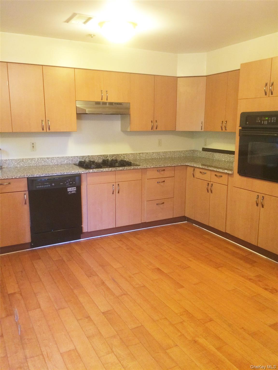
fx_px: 311
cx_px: 139
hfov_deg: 48.2
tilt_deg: -10.4
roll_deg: +0.7
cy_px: 185
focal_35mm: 29
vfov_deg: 61.7
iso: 200
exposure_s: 1/30
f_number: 2.2
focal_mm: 4.15
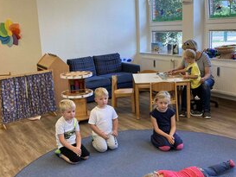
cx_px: 86
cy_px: 82
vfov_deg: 35.1
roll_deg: +4.3
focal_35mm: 41
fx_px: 280
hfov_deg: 45.3
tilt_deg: -10.5
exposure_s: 1/100
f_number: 1.8
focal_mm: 3.99
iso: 80
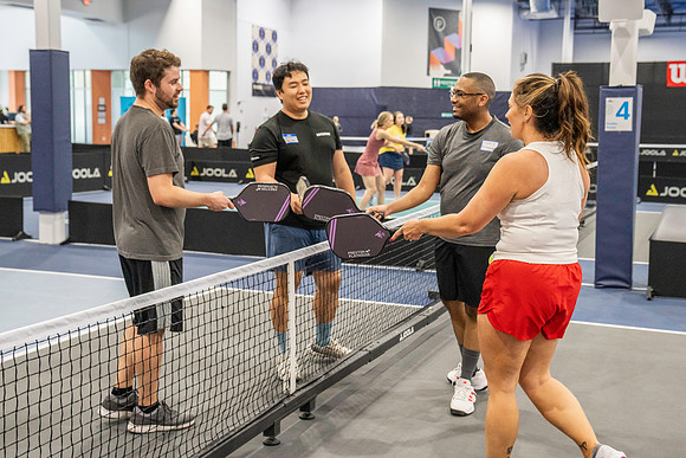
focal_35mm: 48
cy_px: 203
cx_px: 363
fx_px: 913
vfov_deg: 28.1
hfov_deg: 41.2
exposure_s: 1/400
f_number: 4
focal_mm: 43
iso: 6400
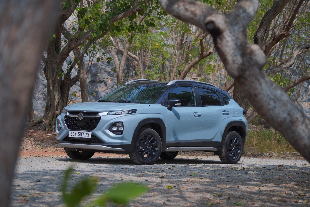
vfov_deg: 13.3
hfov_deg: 19.8
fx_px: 887
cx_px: 155
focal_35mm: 103
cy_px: 104
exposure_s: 1/1250
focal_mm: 103
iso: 125
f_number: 4
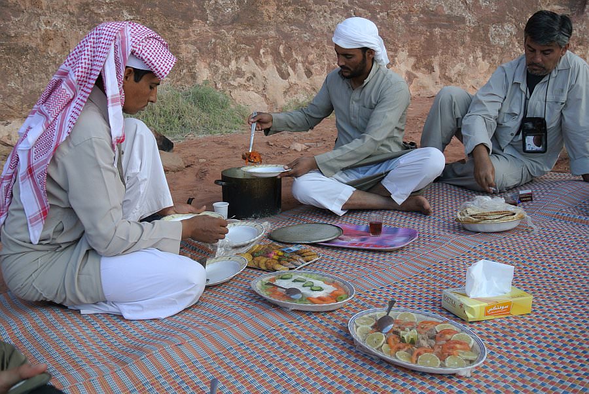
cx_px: 294
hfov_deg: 53.1
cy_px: 197
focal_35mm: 36
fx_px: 590
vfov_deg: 37.0
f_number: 4
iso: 100
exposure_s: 1/250
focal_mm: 13.6
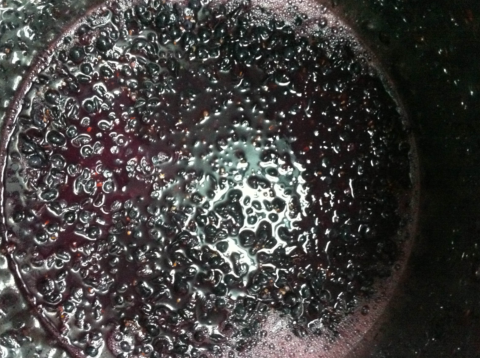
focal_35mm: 40
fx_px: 554
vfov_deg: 35.9
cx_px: 211
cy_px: 181
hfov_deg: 46.8
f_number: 2.8
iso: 1000
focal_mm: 3.85
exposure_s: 1/15
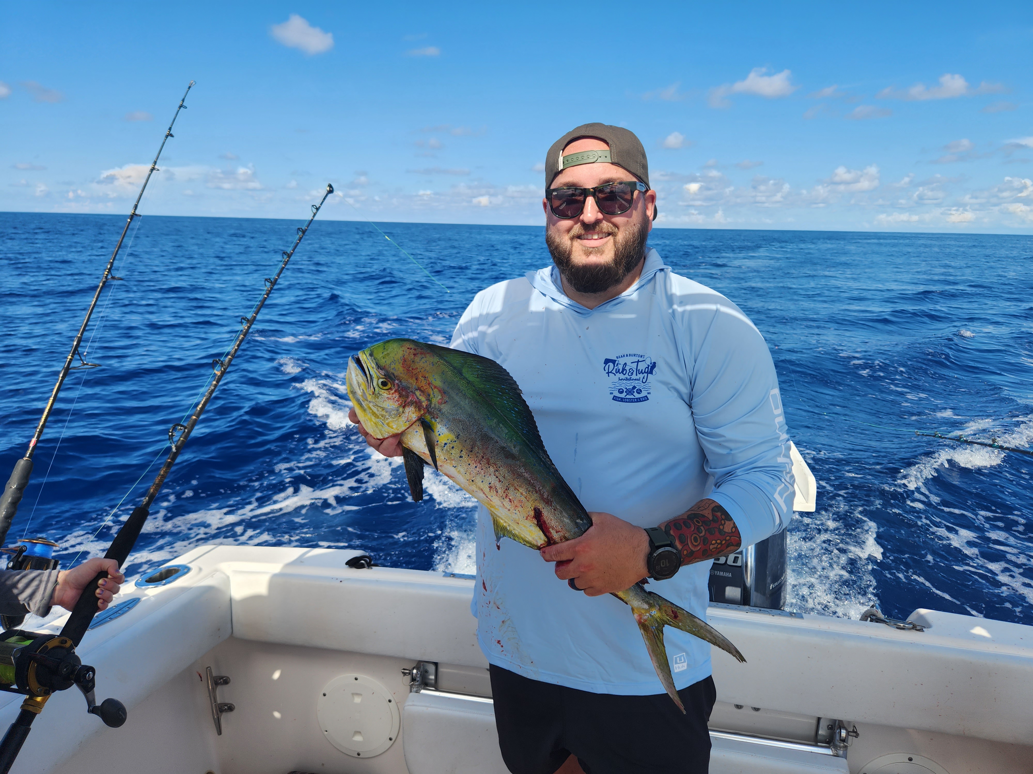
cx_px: 516
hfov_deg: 73.9
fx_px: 686
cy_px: 387
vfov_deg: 58.9
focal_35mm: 23
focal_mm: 5.4
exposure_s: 1/1148
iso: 20
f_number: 1.8
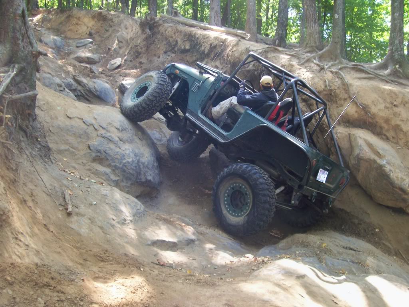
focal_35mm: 36
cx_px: 204
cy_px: 154
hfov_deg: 51.4
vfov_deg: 39.7
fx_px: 425
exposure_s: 1/64
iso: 140
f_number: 2.7
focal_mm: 6
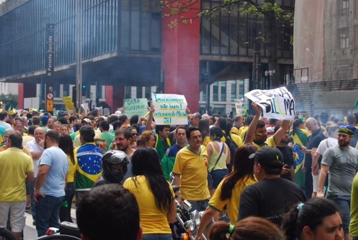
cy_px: 120
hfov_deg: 24.6
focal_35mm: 82
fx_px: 822
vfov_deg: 16.6
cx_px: 179
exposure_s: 1/320
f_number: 7.1
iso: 400
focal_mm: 55
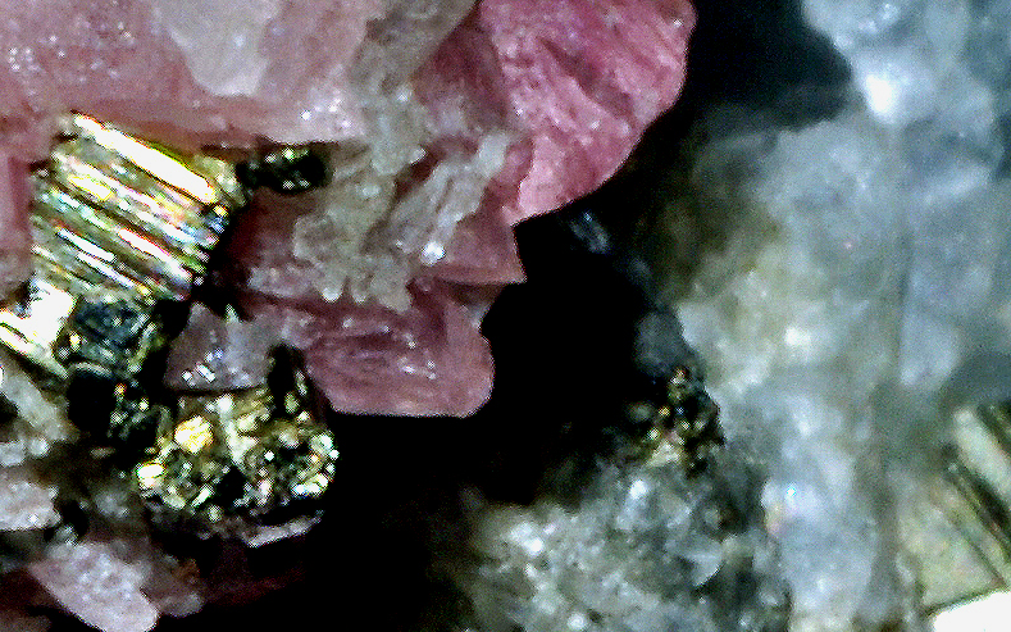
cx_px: -1591
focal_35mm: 498
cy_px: -710
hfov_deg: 4.1
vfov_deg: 2.6
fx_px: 13720
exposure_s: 1/60
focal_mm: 60
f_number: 45
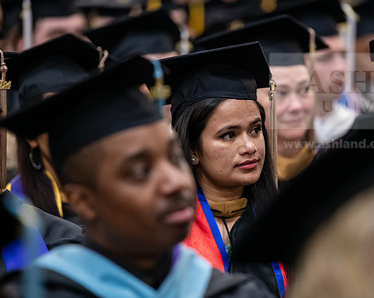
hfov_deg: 7.7
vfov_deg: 6.1
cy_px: 163
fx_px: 2787
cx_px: 242
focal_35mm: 252
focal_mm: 190
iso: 2500
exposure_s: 1/200
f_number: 3.2
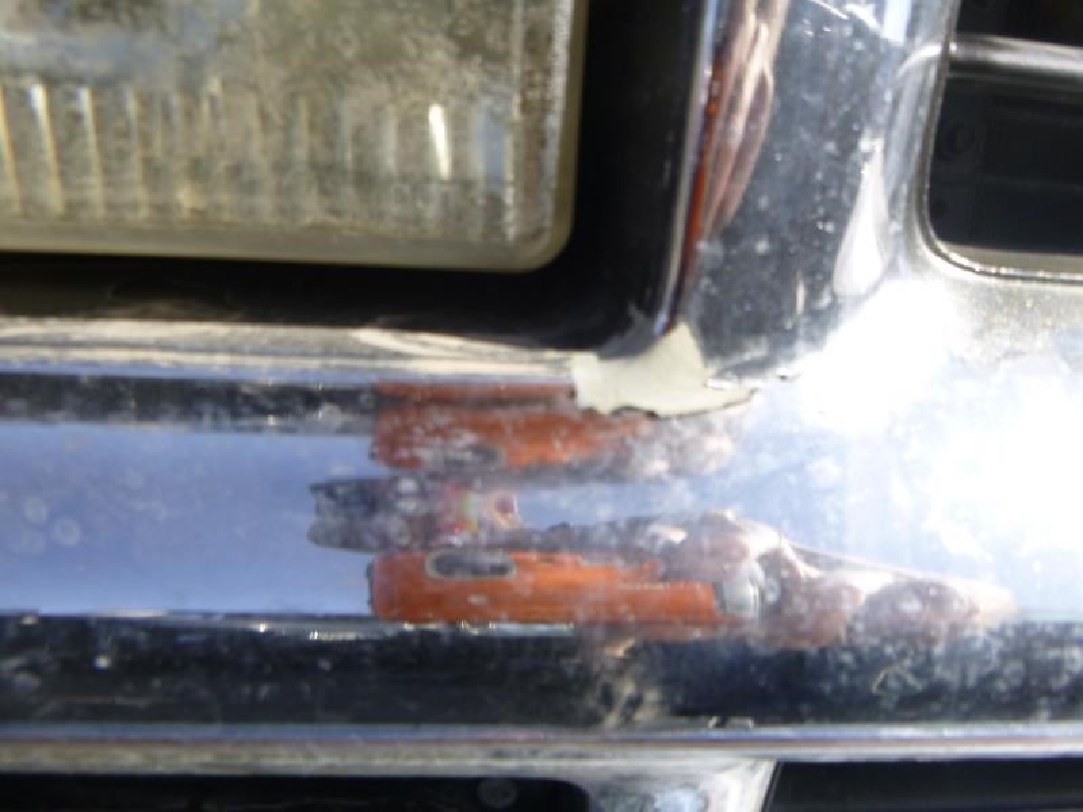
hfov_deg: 69.4
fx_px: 782
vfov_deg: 54.9
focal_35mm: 25
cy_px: 406
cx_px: 542
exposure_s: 1/320
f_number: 3.9
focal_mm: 4.5
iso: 100
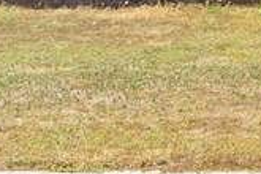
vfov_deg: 5.1
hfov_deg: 7.3
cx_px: 637
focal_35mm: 265
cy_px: -148
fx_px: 1923
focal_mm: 34.3
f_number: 22
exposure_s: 1/13
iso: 100
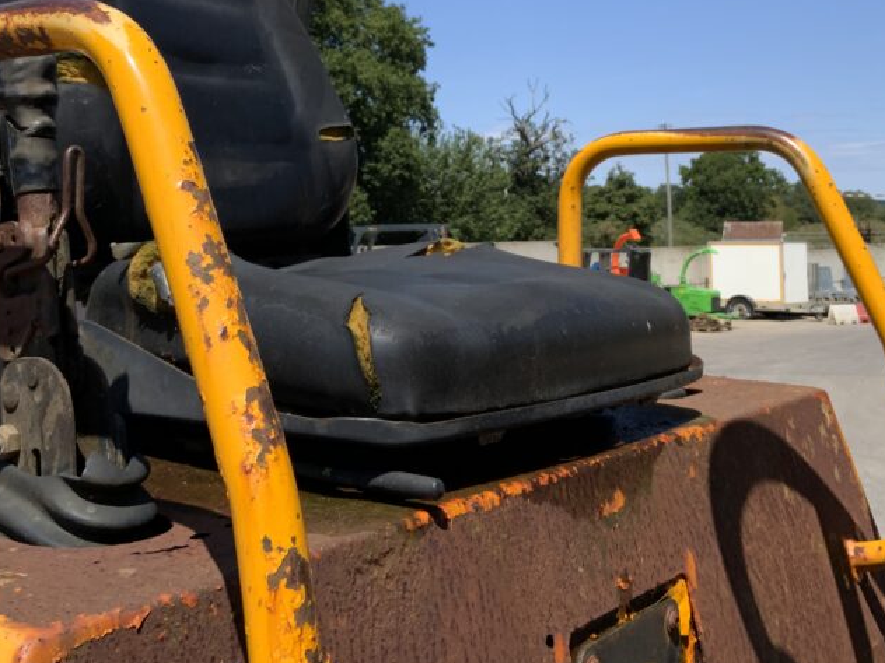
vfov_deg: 30.2
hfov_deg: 40.4
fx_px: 1202
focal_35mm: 47
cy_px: 141
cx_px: 433
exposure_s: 1/1534
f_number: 1.8
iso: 16
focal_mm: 3
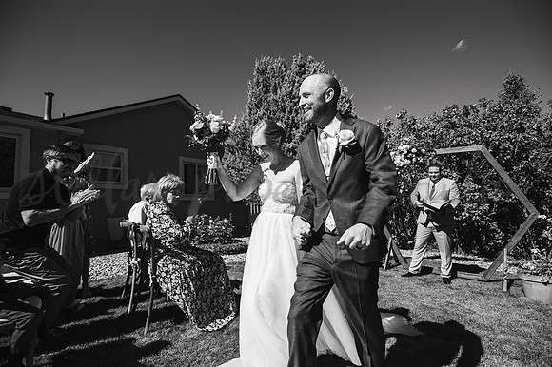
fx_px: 261
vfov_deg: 70.4
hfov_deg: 93.3
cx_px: 276
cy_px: 184
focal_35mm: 17
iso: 250
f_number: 4.5
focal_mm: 17
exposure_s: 1/2500
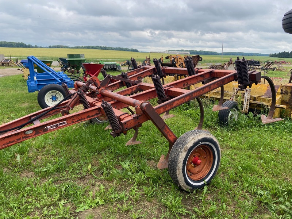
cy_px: 110
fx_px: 219
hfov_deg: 67.3
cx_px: 146
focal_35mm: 26
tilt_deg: -15.2
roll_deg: -1.4
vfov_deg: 53.1
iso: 32
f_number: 1.8
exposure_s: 1/681
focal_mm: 4.25
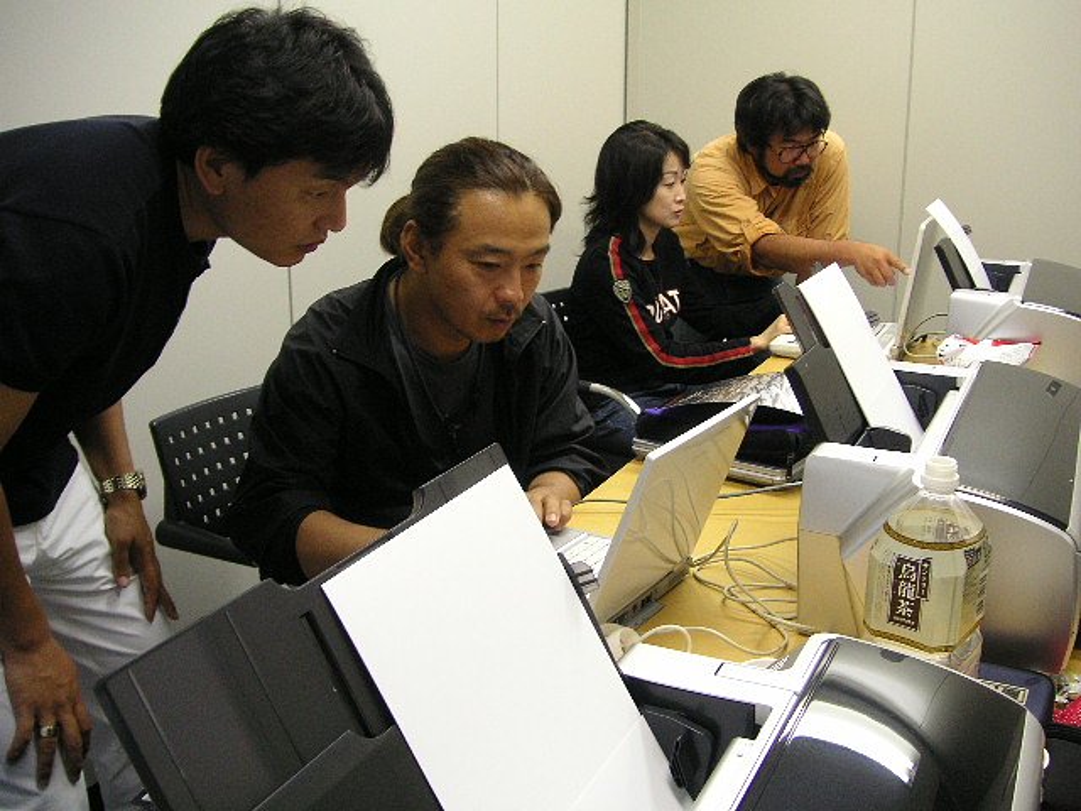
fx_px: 1155
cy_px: 406
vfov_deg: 38.7
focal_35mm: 37
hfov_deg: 50.1
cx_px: 540
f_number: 2.8
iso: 100
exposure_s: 1/15
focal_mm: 6.1
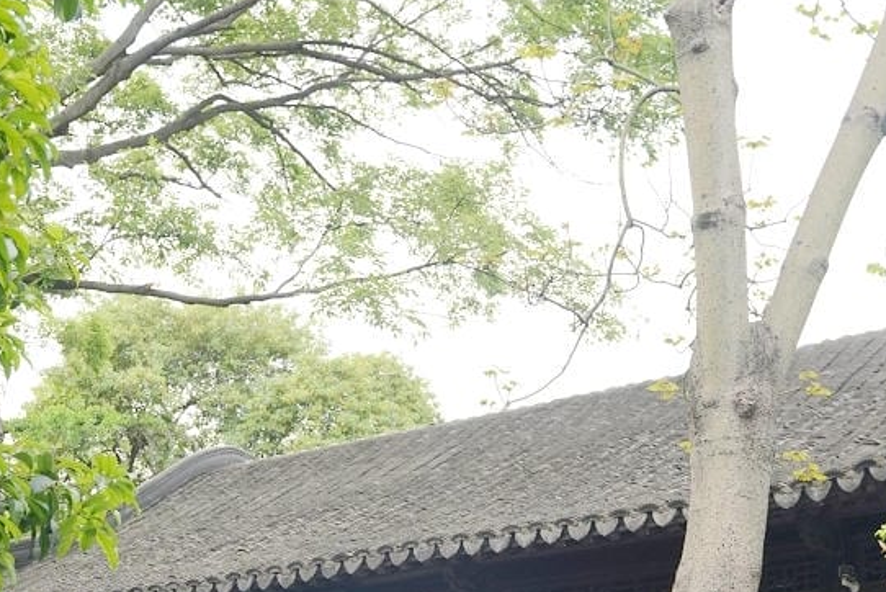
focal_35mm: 73
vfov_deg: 18.2
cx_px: 446
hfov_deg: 27.7
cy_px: 613
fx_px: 1797
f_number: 4
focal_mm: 33
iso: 400
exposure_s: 1/160
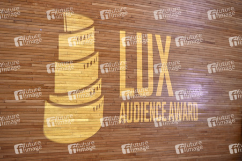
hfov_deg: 16.4
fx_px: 840
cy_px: 80
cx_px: 121
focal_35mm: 125
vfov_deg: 11.0
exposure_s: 1/400
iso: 640
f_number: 2.8
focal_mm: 125
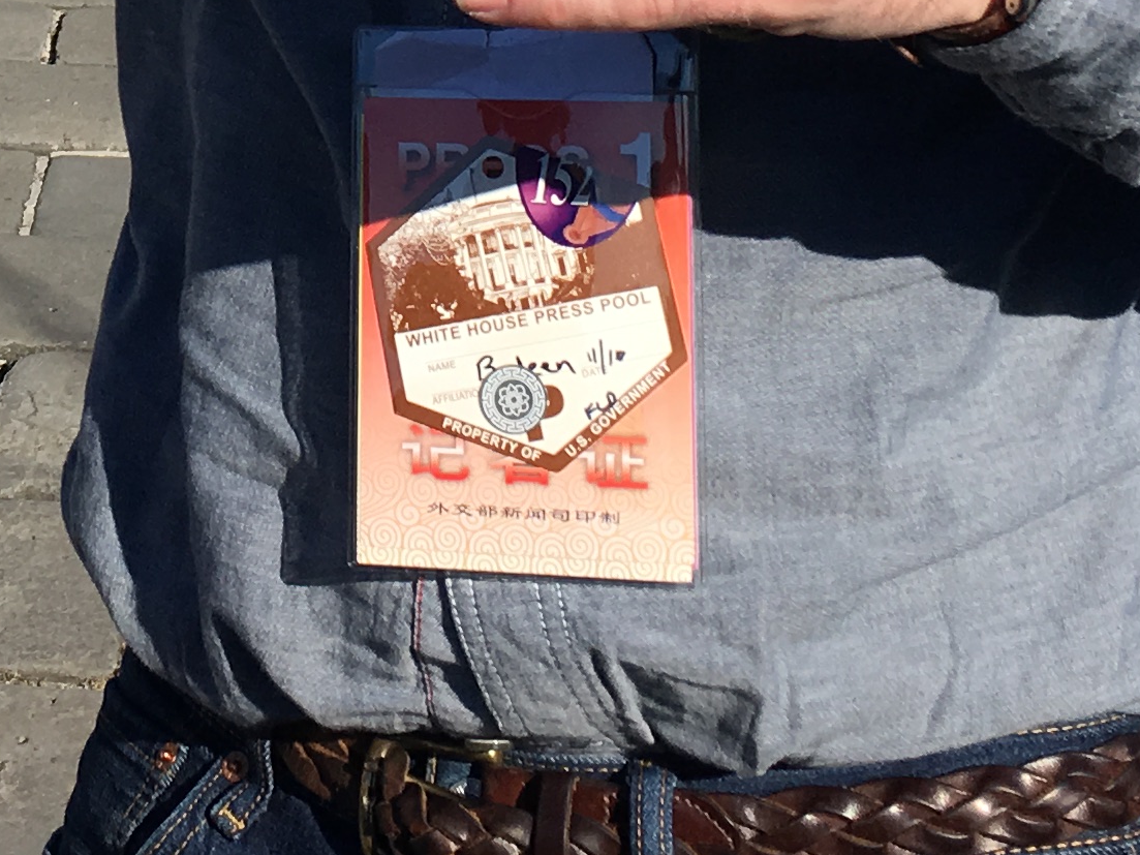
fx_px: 3490
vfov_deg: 13.1
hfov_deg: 18.1
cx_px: -7
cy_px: -453
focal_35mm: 106
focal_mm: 4.2
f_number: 2.2
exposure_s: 1/1832
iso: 25
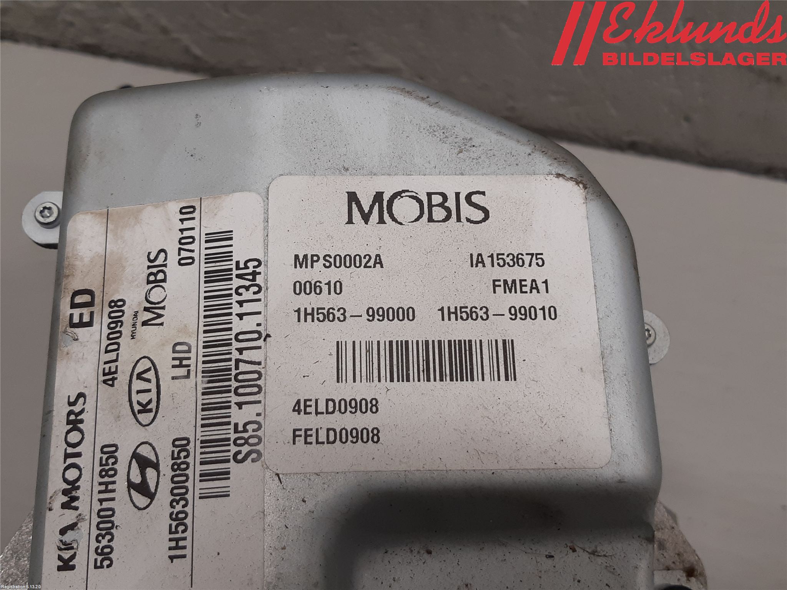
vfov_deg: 53.1
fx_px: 591
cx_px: 394
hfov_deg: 67.3
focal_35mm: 26
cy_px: 295
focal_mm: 3.93
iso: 64
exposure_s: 1/50
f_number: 1.7
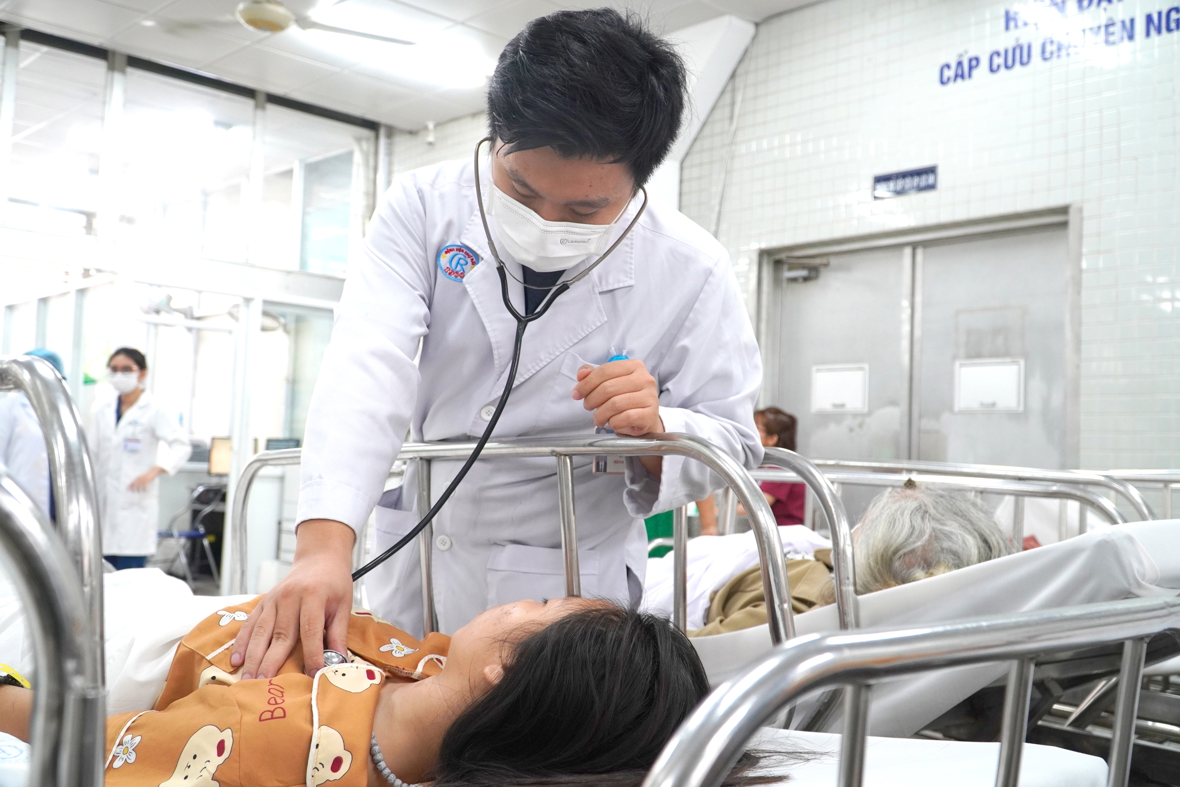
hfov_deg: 57.2
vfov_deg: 40.0
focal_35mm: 33
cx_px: 590
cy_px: 394
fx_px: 1082
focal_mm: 22
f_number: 4
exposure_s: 1/100
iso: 1000
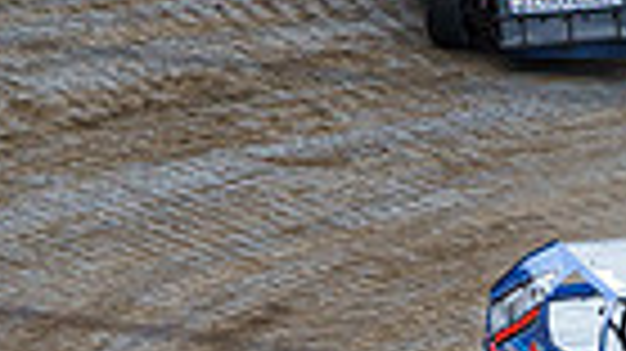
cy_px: 413
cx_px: 385
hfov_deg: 2.4
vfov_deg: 1.3
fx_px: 15213
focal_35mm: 917
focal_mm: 200
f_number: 4
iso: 1250
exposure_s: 1/1250
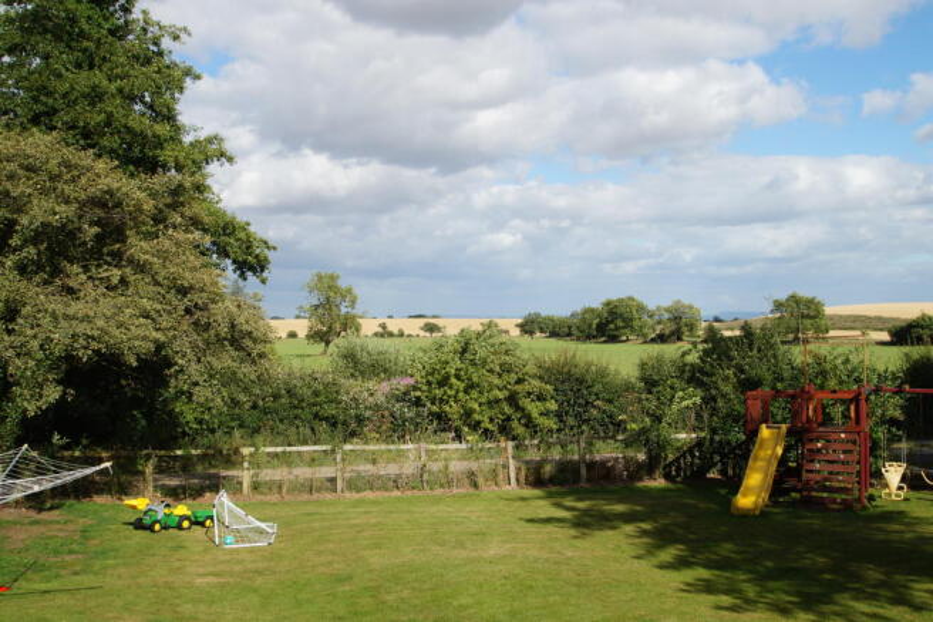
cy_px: 311
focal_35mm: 36
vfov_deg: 36.9
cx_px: 466
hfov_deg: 53.1
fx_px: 933
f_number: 10
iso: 100
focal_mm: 24
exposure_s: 1/125
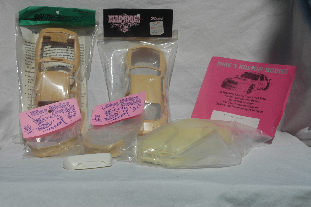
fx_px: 647
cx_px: 156
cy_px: 104
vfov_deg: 18.1
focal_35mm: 75
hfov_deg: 27.0
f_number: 11
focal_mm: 50
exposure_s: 1/500
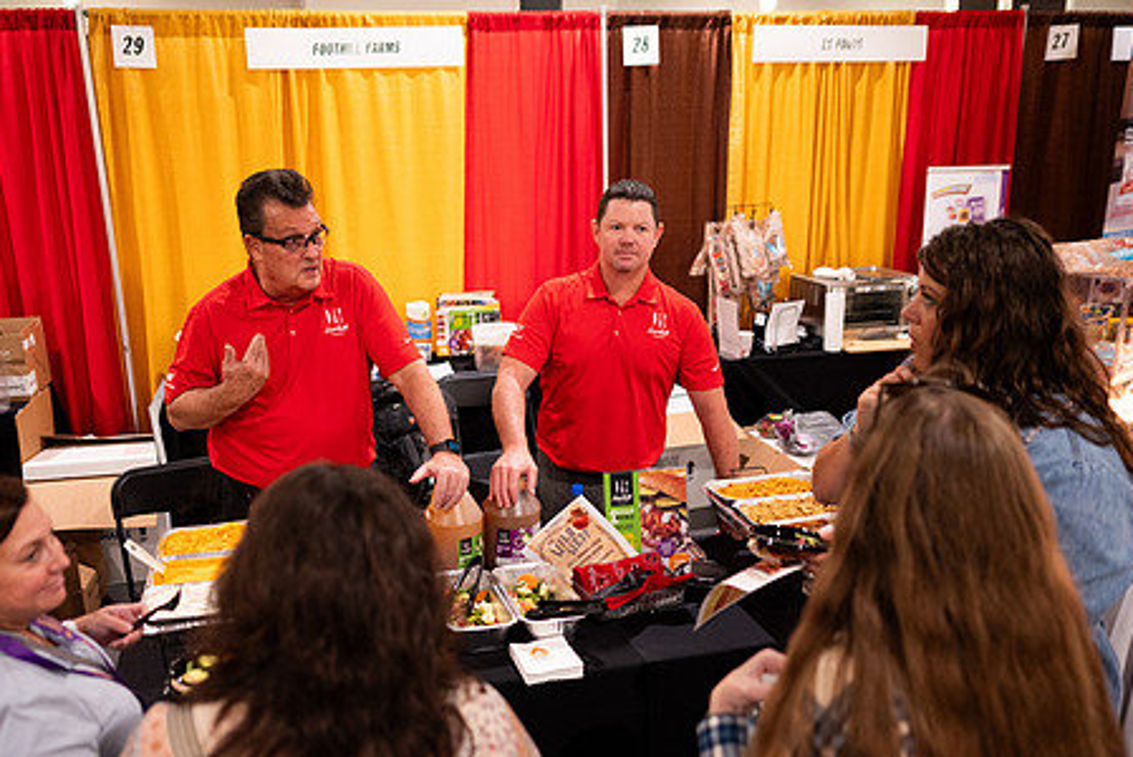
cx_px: 487
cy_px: 400
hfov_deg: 60.0
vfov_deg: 42.4
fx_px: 976
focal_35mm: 31
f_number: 1.8
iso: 1250
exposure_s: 1/200
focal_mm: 24
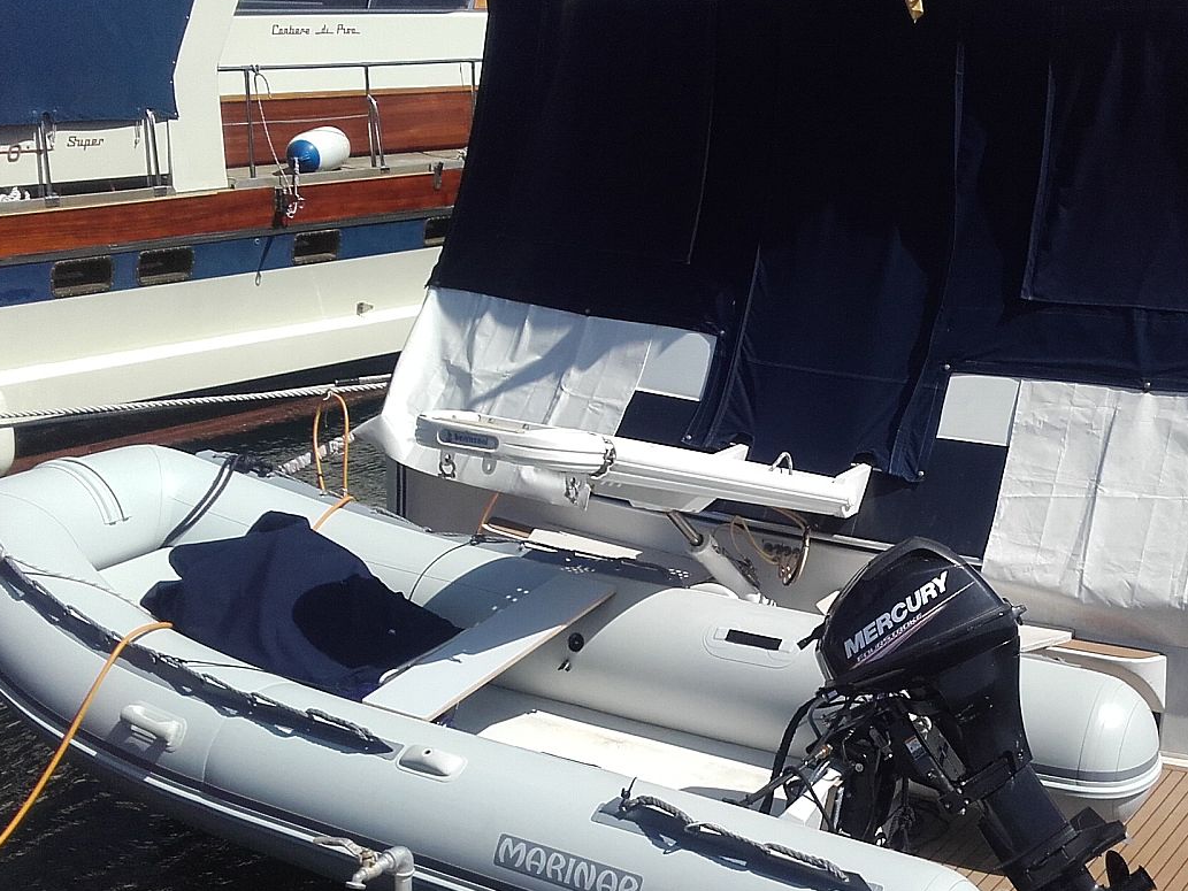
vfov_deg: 30.2
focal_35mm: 48
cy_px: 535
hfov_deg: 39.4
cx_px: 736
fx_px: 1648
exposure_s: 1/1872
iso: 50
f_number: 2.2
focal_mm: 3.31
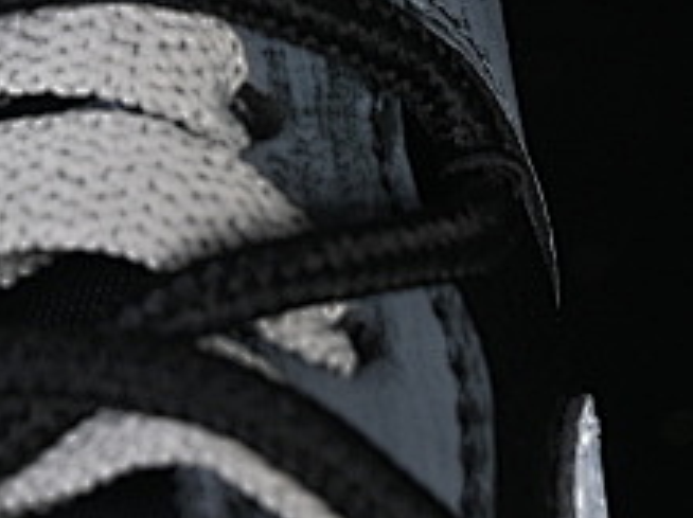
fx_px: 7159
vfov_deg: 4.1
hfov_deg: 5.5
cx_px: -397
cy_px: -597
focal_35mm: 358
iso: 160
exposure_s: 1/60
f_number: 7.1
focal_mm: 50
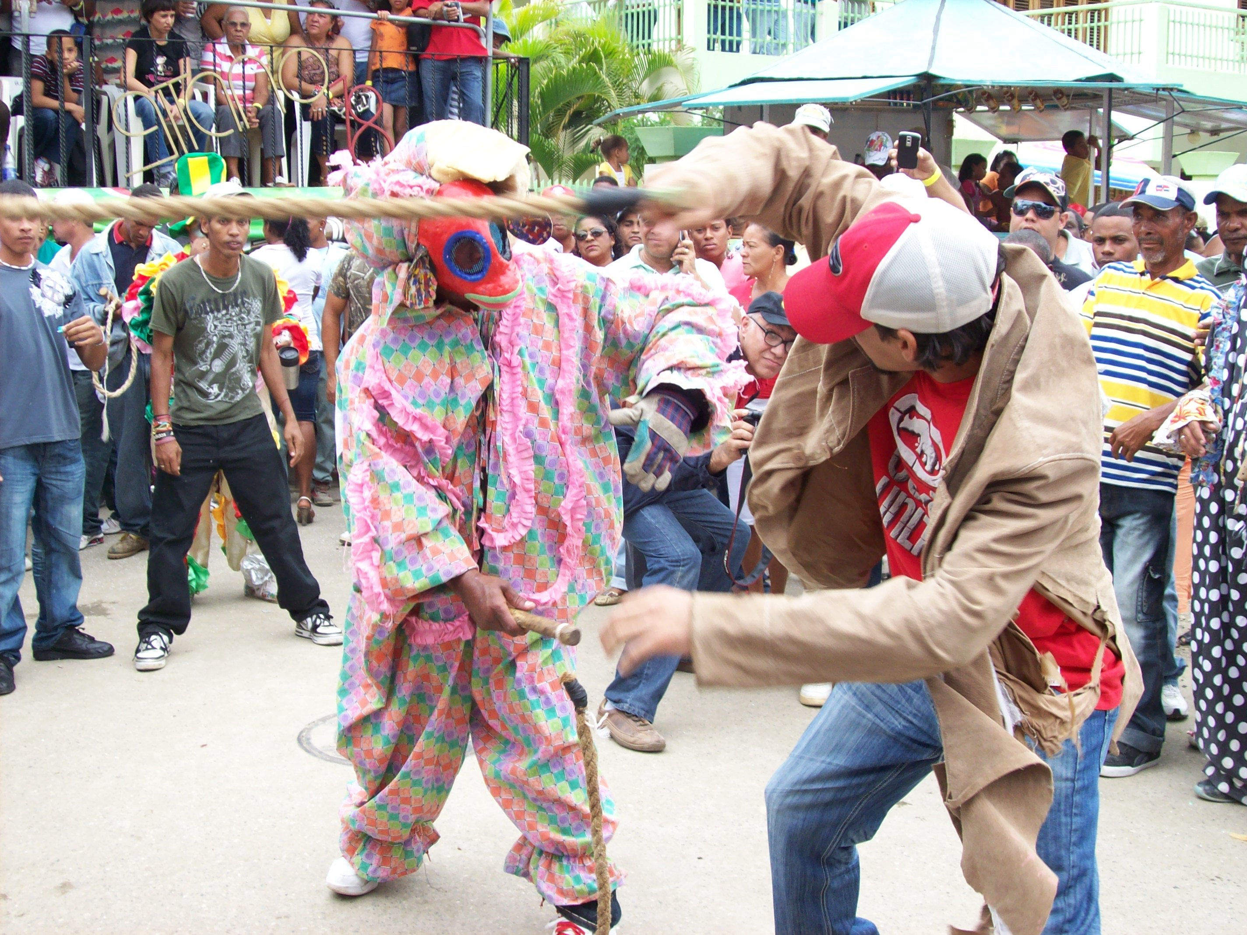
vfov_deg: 32.2
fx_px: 1621
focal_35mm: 45
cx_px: 624
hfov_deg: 42.1
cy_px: 468
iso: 80
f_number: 3
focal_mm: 7.6
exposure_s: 1/139
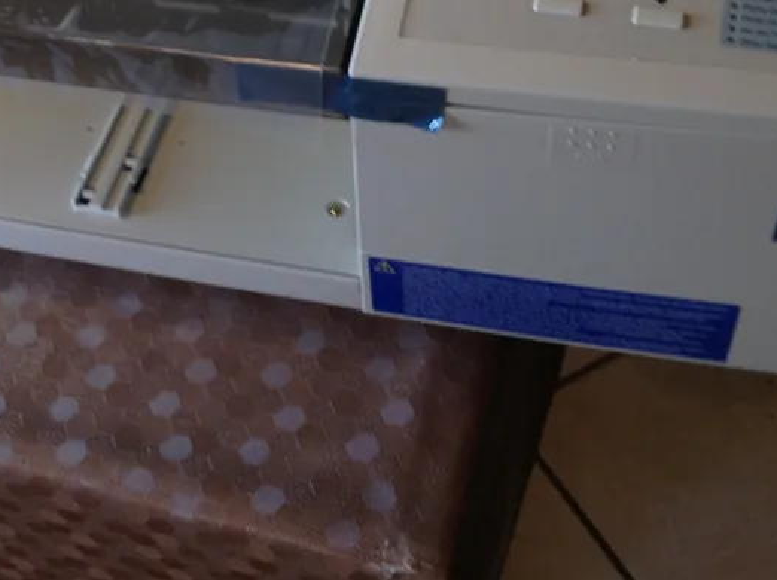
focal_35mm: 67
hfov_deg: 28.4
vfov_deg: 21.4
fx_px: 1502
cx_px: 158
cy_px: 55
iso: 64
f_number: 2.4
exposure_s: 1/15
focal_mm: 4.28
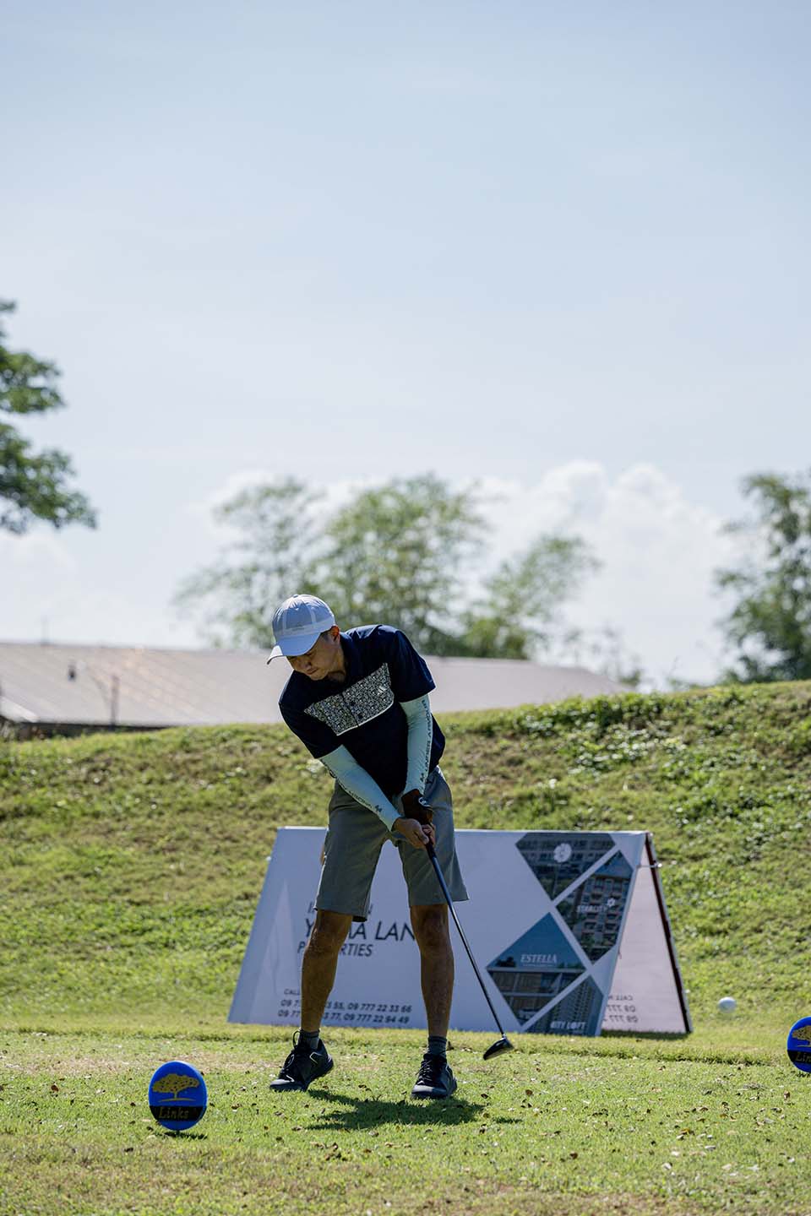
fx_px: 4224
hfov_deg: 11.0
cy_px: 608
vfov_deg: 16.4
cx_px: 406
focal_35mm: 125
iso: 500
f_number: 4
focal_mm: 125
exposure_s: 1/5000
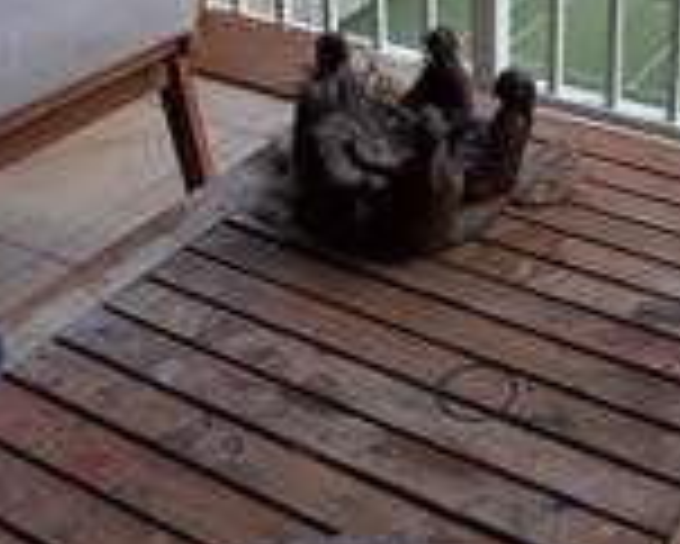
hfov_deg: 31.0
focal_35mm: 58
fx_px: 1168
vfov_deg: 23.9
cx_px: 608
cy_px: -112
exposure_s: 1/770
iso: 40
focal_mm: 2.22
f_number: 2.2
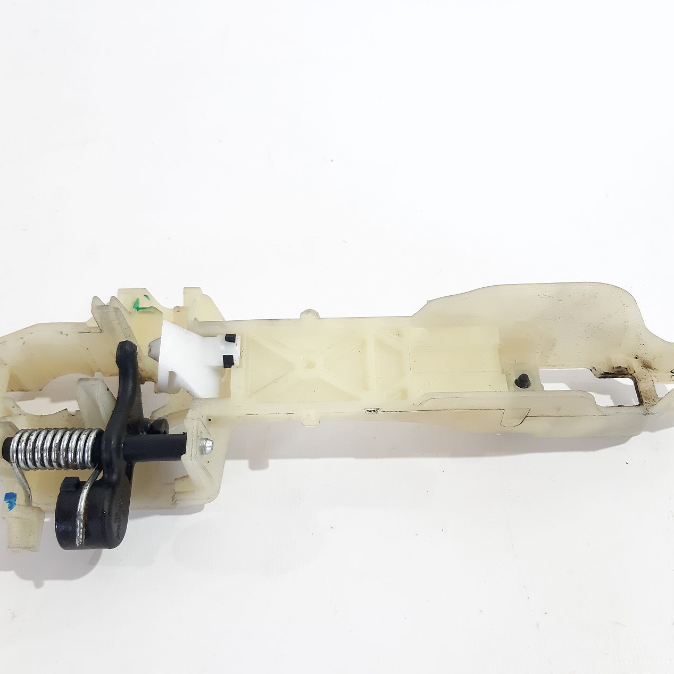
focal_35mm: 32
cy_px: 336
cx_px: 327
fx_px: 705
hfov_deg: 51.1
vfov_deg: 51.1
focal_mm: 3.93
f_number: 1.7
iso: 160
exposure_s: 1/50
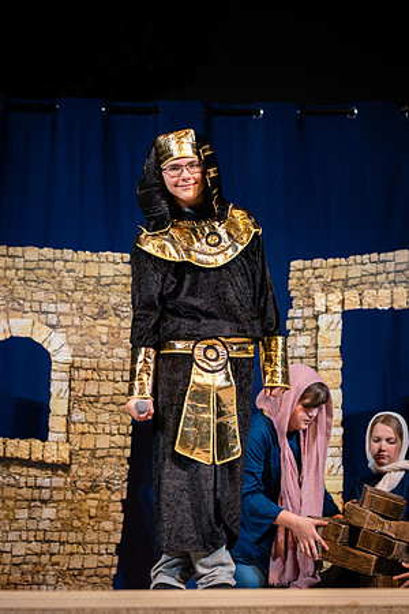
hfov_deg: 10.8
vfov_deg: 16.1
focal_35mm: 128
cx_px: 168
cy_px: 307
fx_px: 2173
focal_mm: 85
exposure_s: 1/250
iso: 800
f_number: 2.8
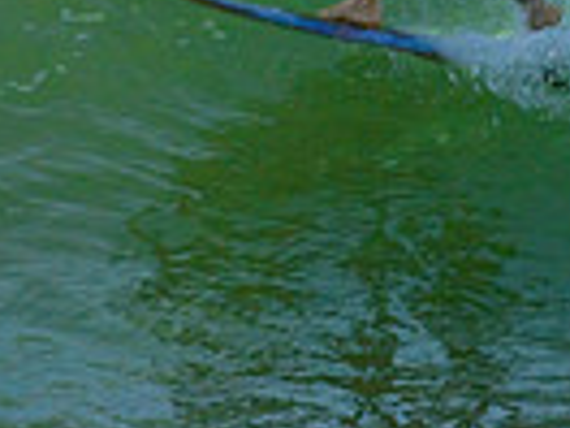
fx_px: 52248
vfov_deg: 0.5
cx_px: 164
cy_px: -132
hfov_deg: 0.6
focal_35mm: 3173
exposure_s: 1/1250
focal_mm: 500
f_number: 5.6
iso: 450
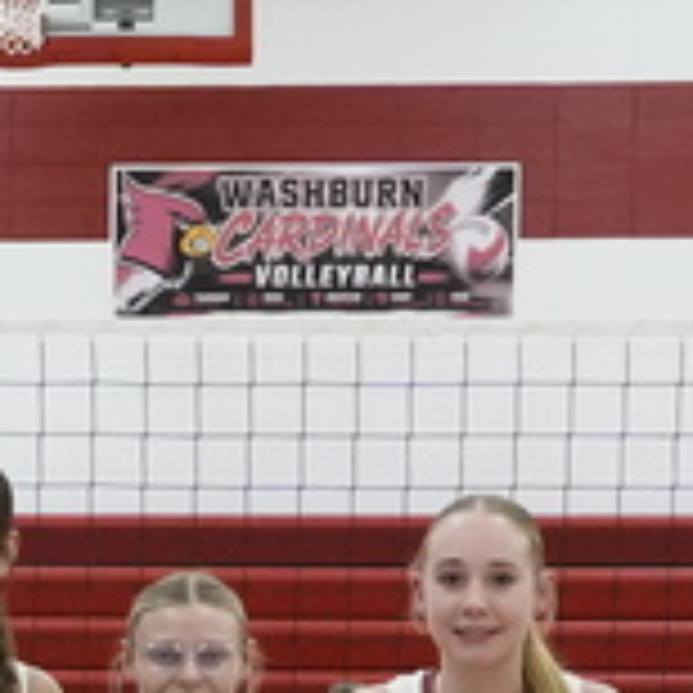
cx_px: -216
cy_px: 1064
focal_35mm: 187
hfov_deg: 9.2
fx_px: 4235
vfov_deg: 9.1
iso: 3200
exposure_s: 1/200
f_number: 5.6
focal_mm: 22
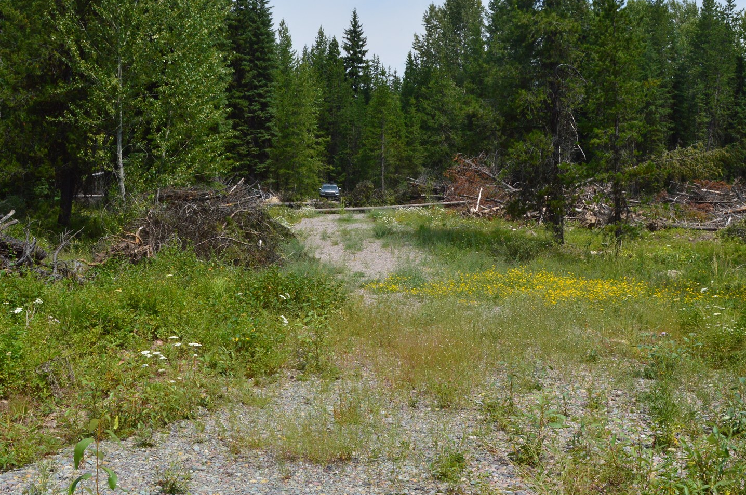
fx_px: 1035
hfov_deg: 39.6
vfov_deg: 26.8
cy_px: 180
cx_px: 374
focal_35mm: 50
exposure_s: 1/400
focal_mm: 22
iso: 400
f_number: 11
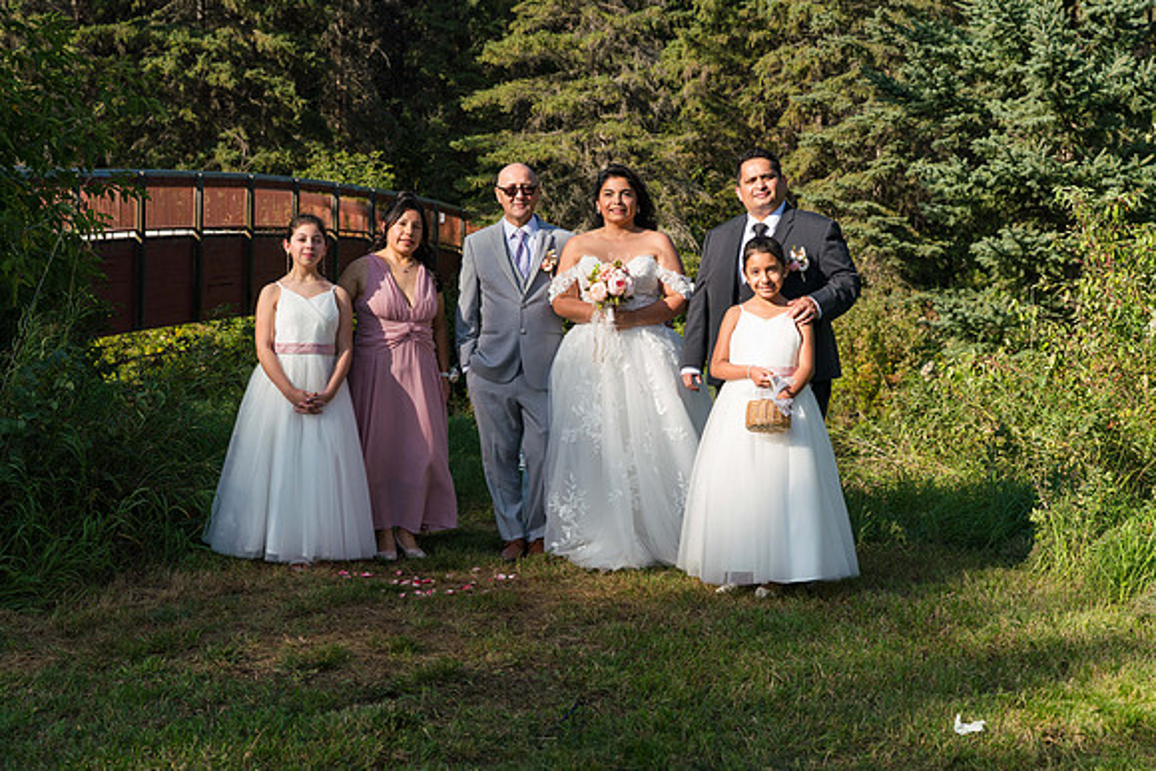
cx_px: 578
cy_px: 386
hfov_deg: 36.9
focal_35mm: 54
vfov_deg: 25.1
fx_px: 1734
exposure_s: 1/640
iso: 250
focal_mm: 54
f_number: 5.6
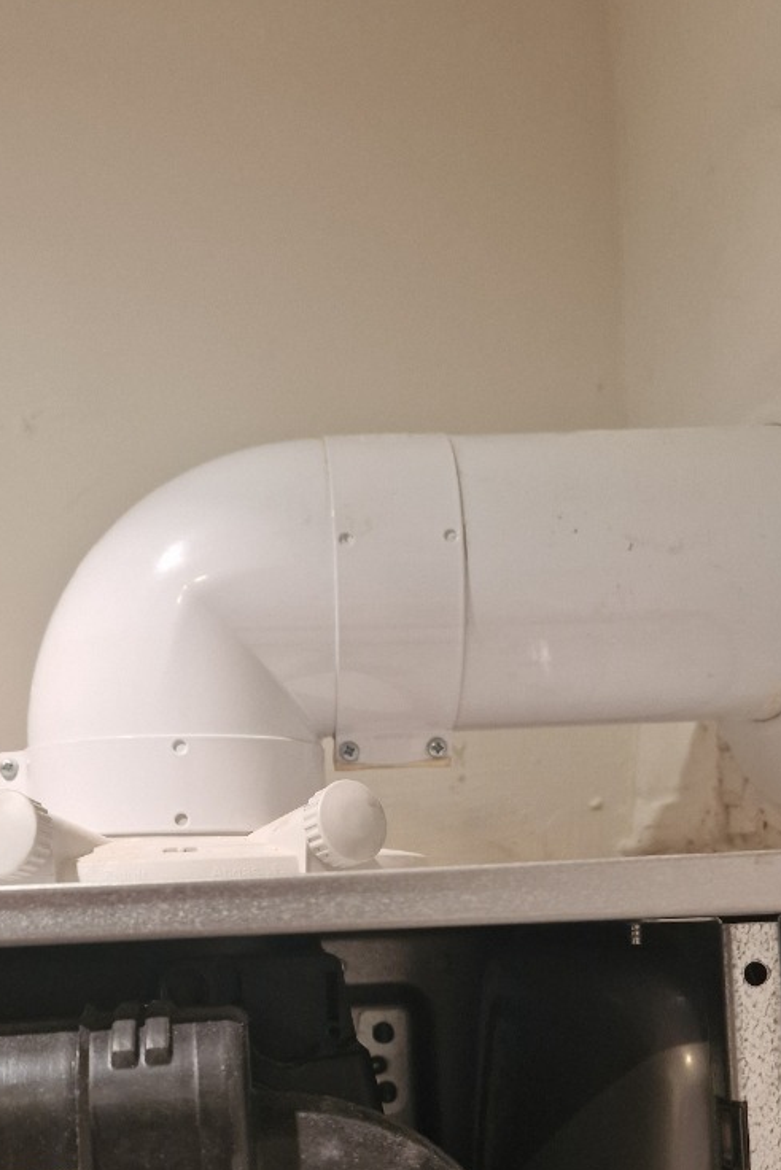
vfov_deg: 48.2
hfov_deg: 34.2
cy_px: 835
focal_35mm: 39
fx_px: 1268
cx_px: 336
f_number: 1.8
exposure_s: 1/100
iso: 500
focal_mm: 6.4
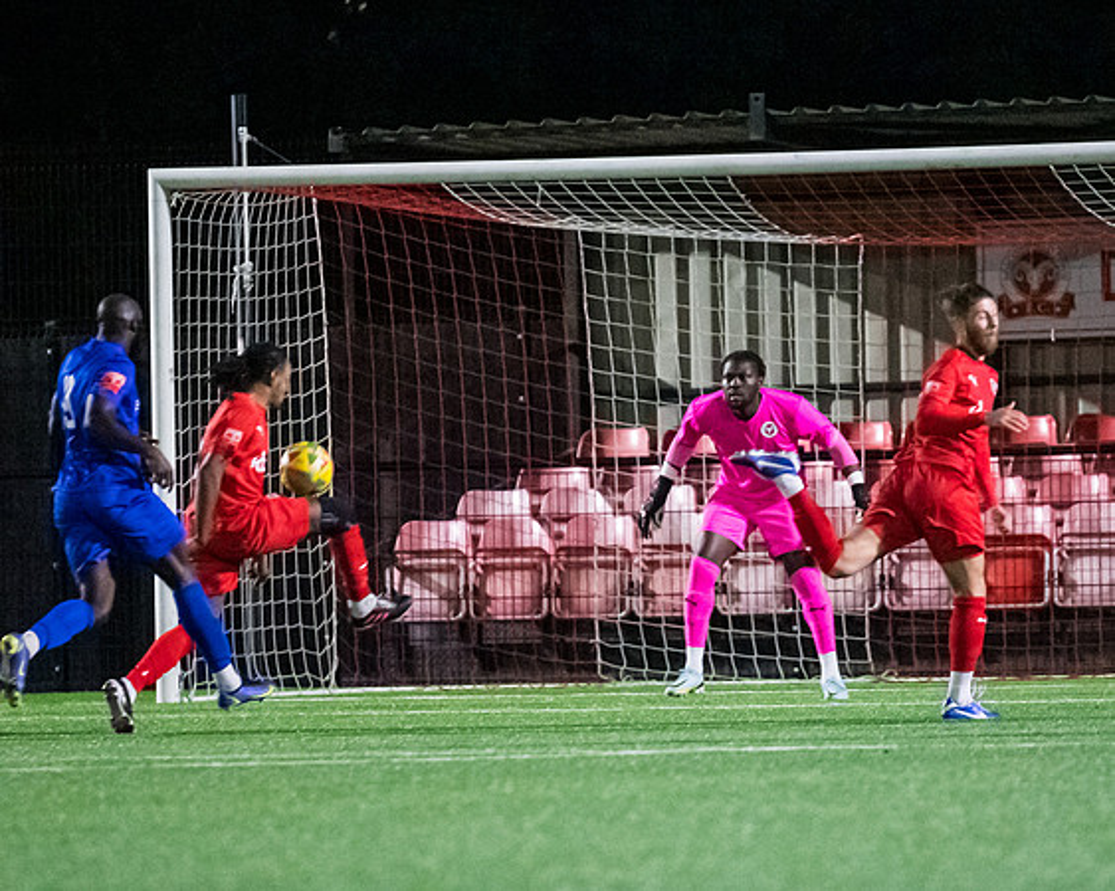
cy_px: 423
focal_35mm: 545
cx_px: 715
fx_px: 17973
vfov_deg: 2.8
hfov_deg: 3.6
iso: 8000
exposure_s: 1/1000
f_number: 2.8
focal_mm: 300
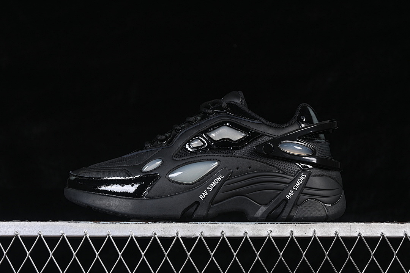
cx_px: 205
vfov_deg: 18.2
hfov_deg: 27.0
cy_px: 136
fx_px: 854
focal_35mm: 75
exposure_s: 1/60
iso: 160
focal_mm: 50
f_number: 6.3
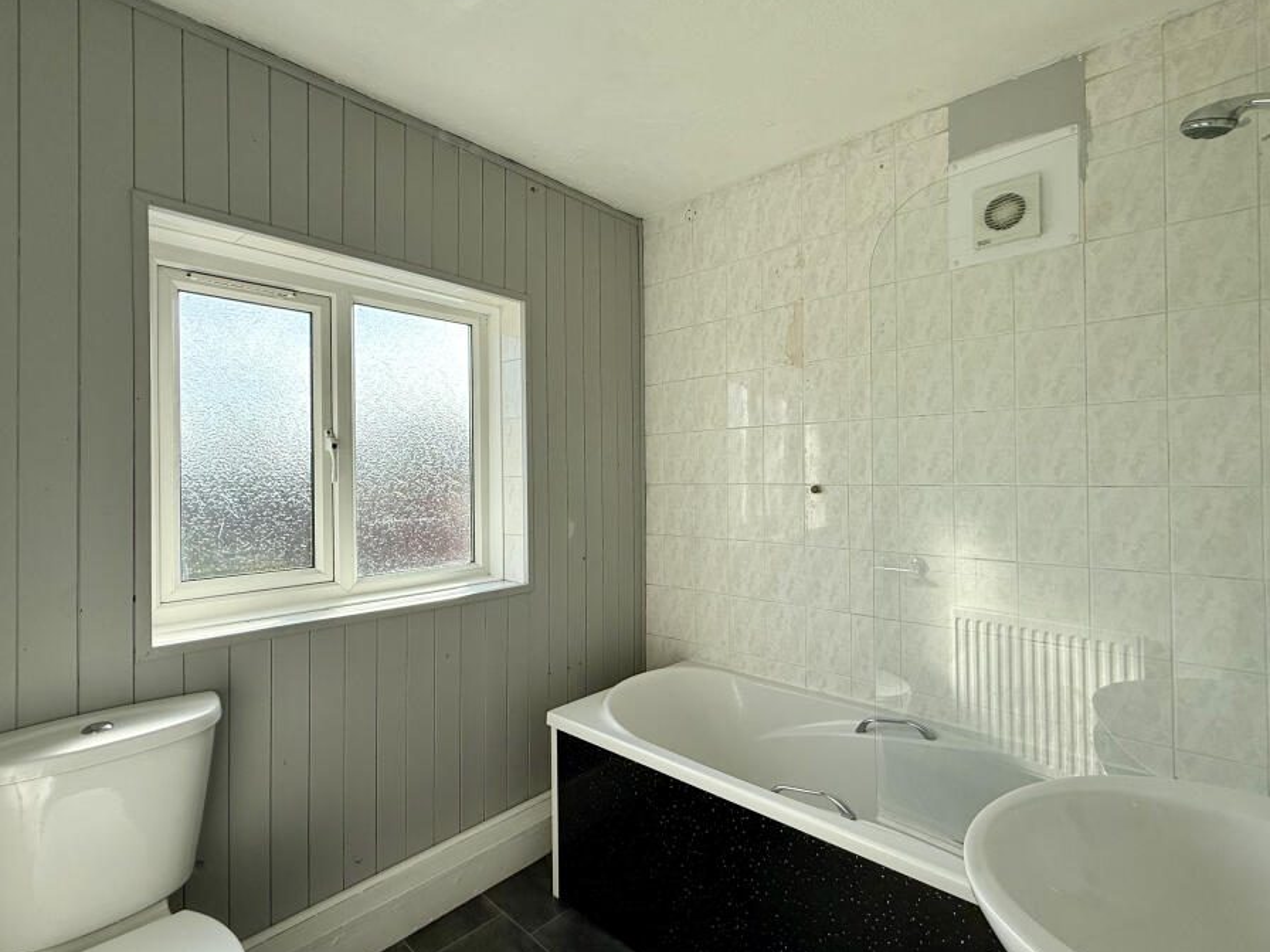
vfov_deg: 78.0
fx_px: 587
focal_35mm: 16
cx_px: 635
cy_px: 436
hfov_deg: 94.5
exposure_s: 1/596
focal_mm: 2.22
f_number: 2.2
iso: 64
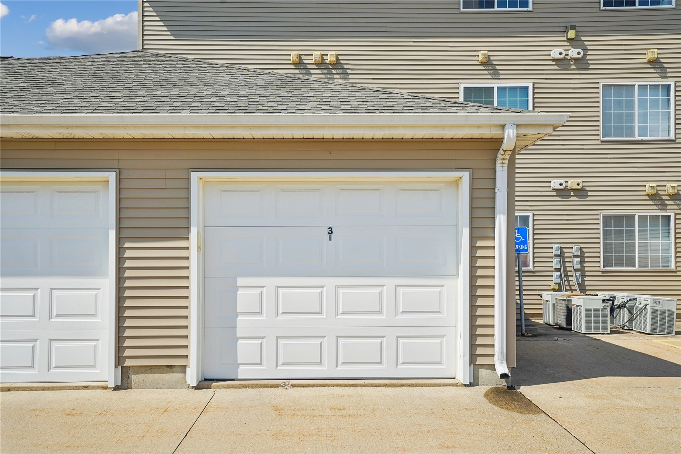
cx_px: 340
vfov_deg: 42.3
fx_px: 586
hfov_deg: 60.3
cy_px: 227
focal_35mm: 31
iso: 400
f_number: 9
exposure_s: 1/1250
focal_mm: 31
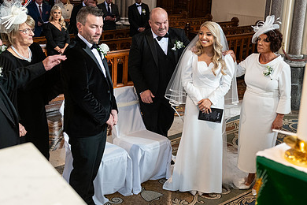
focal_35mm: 52
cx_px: 135
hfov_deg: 38.1
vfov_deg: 26.0
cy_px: 88
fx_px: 443
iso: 800
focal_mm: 35
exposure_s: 1/160
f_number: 3.5
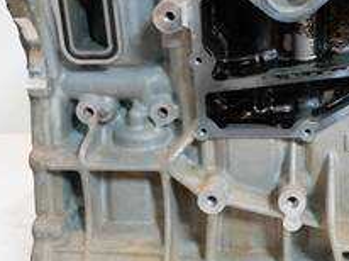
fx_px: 564
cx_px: 280
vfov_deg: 26.0
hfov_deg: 33.4
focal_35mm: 56
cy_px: 164
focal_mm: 12
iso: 400
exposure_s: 1/60
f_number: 3.5
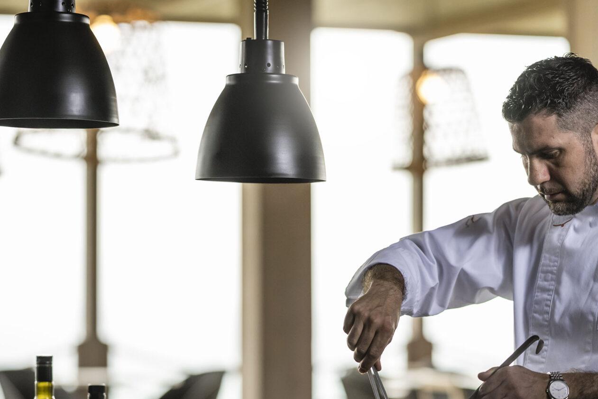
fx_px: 2292
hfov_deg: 14.9
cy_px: 322
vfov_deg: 9.9
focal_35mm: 138
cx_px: 319
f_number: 2
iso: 500
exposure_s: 1/640
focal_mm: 85
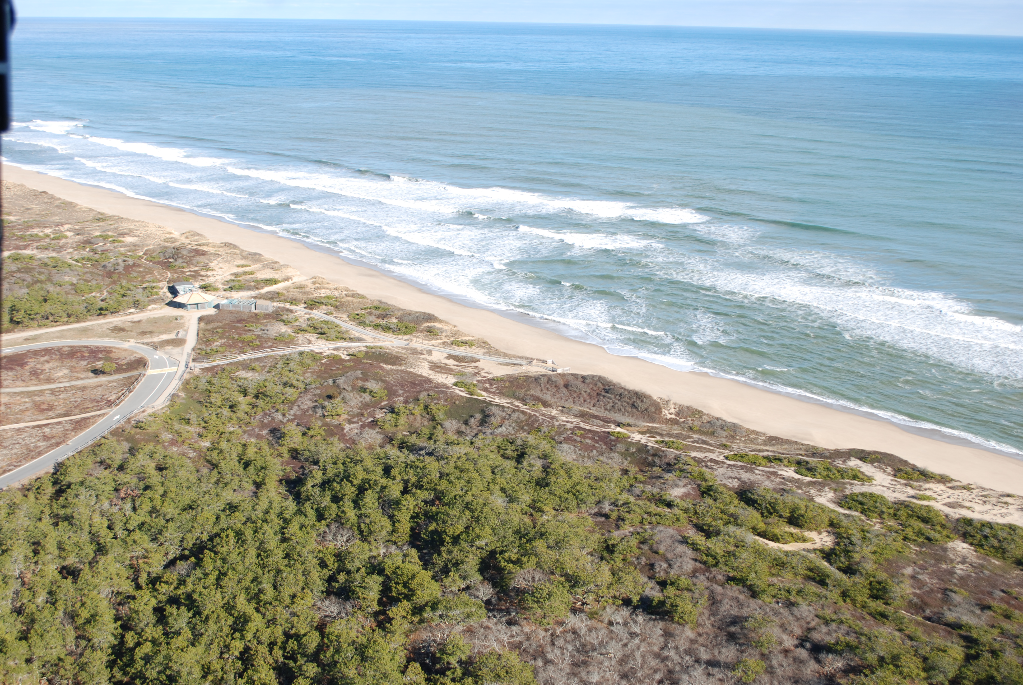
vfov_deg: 34.3
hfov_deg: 49.5
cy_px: 342
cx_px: 512
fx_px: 1110
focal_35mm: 39
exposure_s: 1/200
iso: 100
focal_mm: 26
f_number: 8
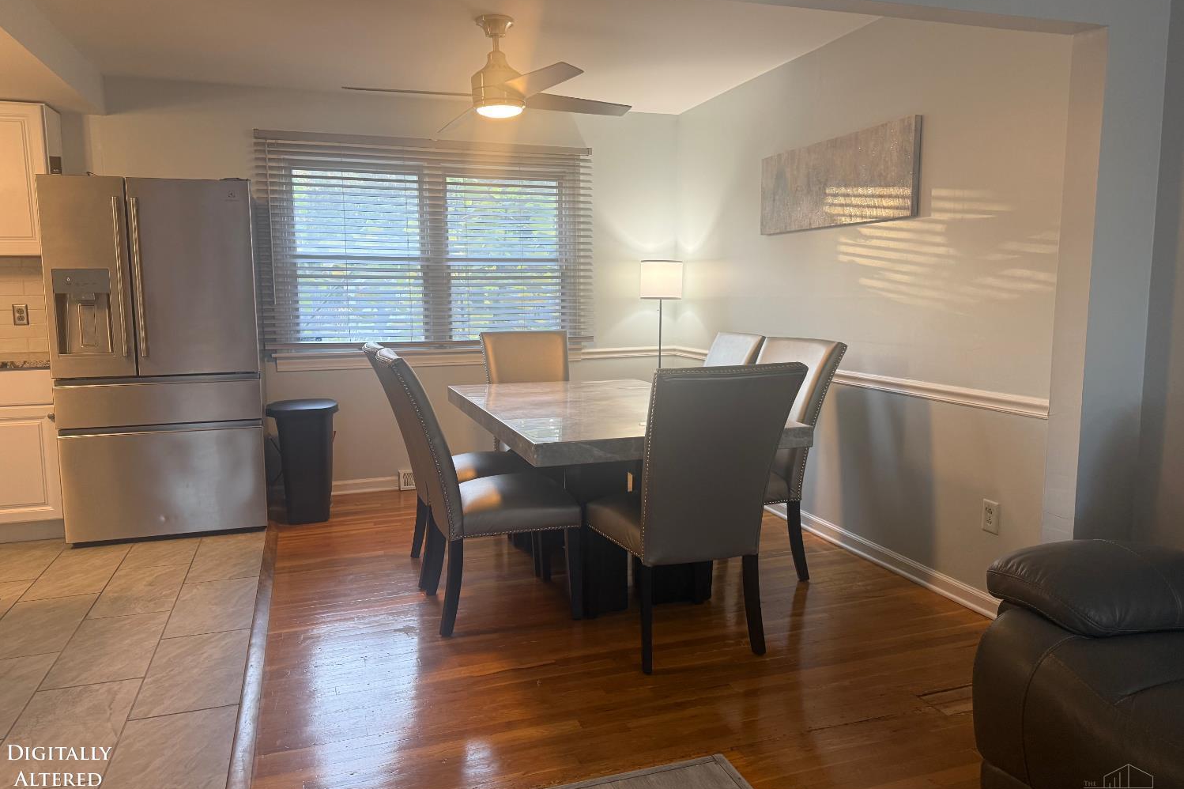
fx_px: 822
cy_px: 382
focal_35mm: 25
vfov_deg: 51.3
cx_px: 592
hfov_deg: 71.5
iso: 160
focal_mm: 6.76
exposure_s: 1/60
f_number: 1.78
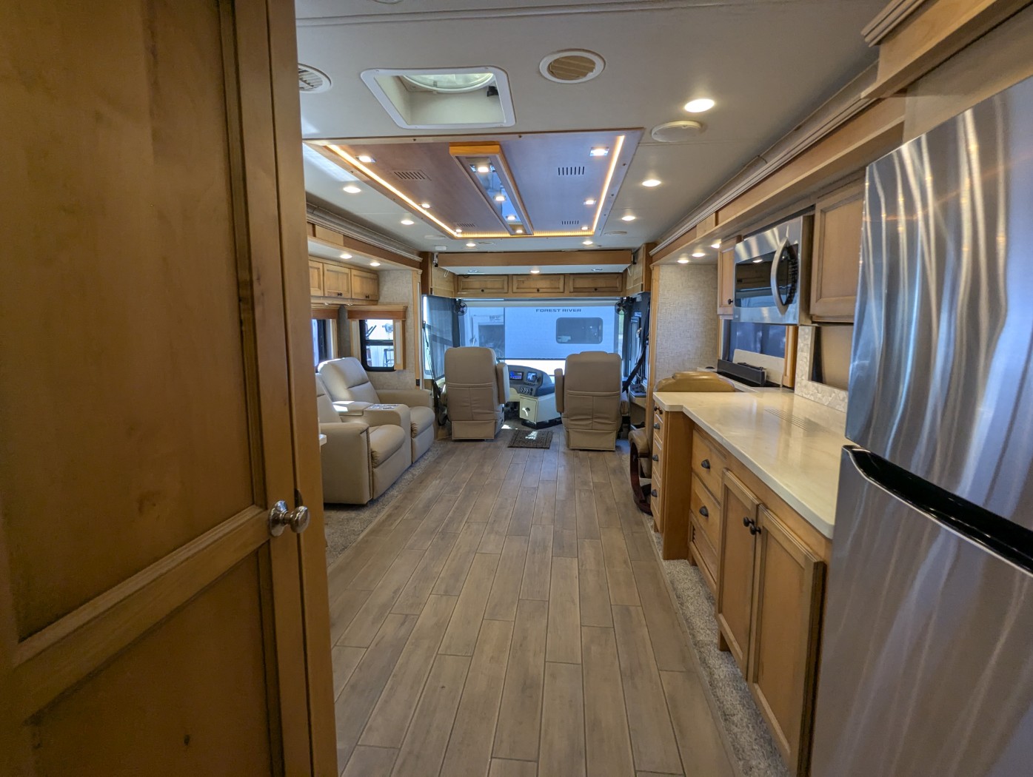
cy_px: 388
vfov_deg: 78.2
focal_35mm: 16
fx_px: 478
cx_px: 516
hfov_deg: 94.4
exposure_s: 1/120
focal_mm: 2.35
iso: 150
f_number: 2.2
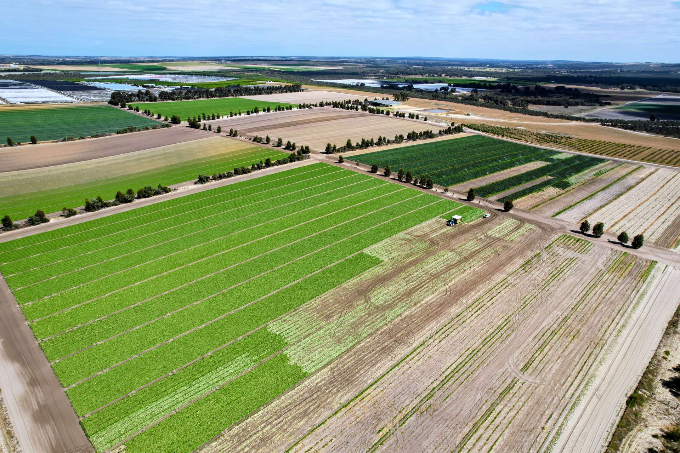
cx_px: 340
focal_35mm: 22
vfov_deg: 57.2
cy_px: 226
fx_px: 416
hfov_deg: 78.6
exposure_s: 1/2000
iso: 100
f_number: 2.8
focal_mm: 8.38
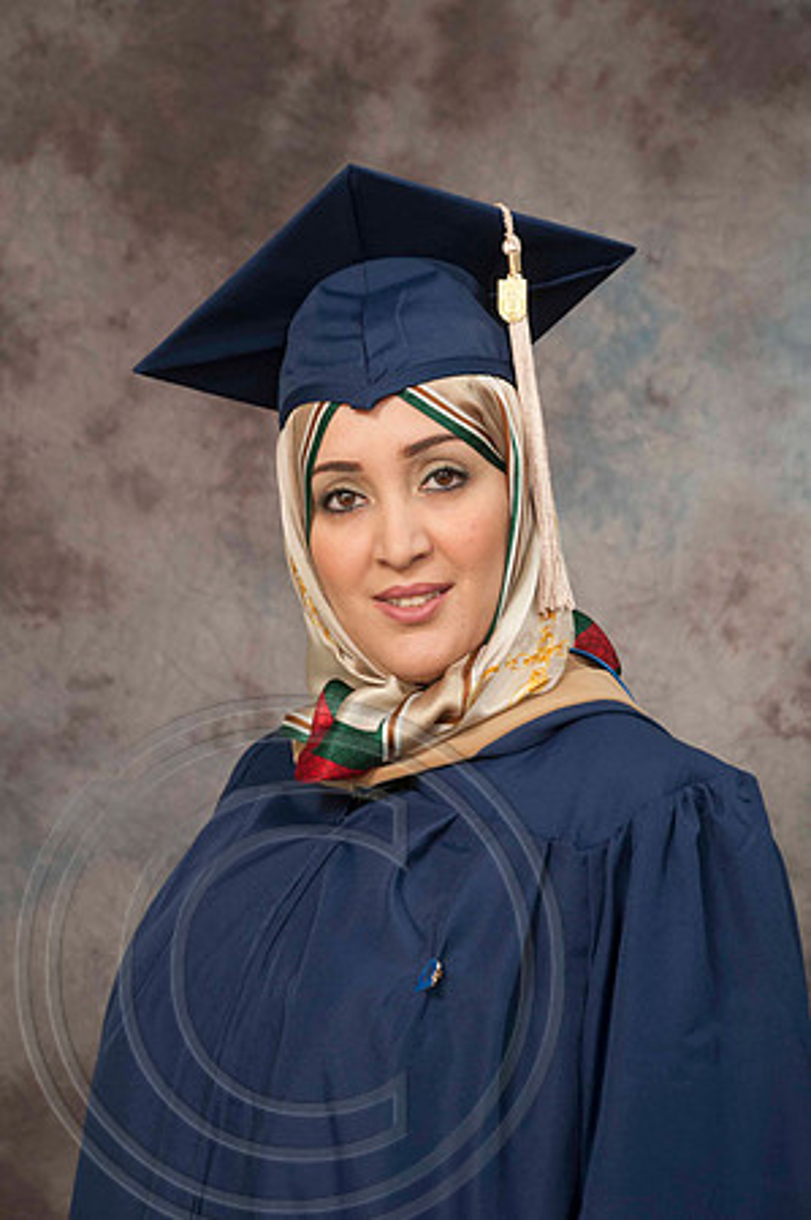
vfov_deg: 18.2
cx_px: 406
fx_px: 3810
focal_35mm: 112
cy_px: 610
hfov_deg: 12.2
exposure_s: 1/100
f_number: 5.6
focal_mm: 75
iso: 200
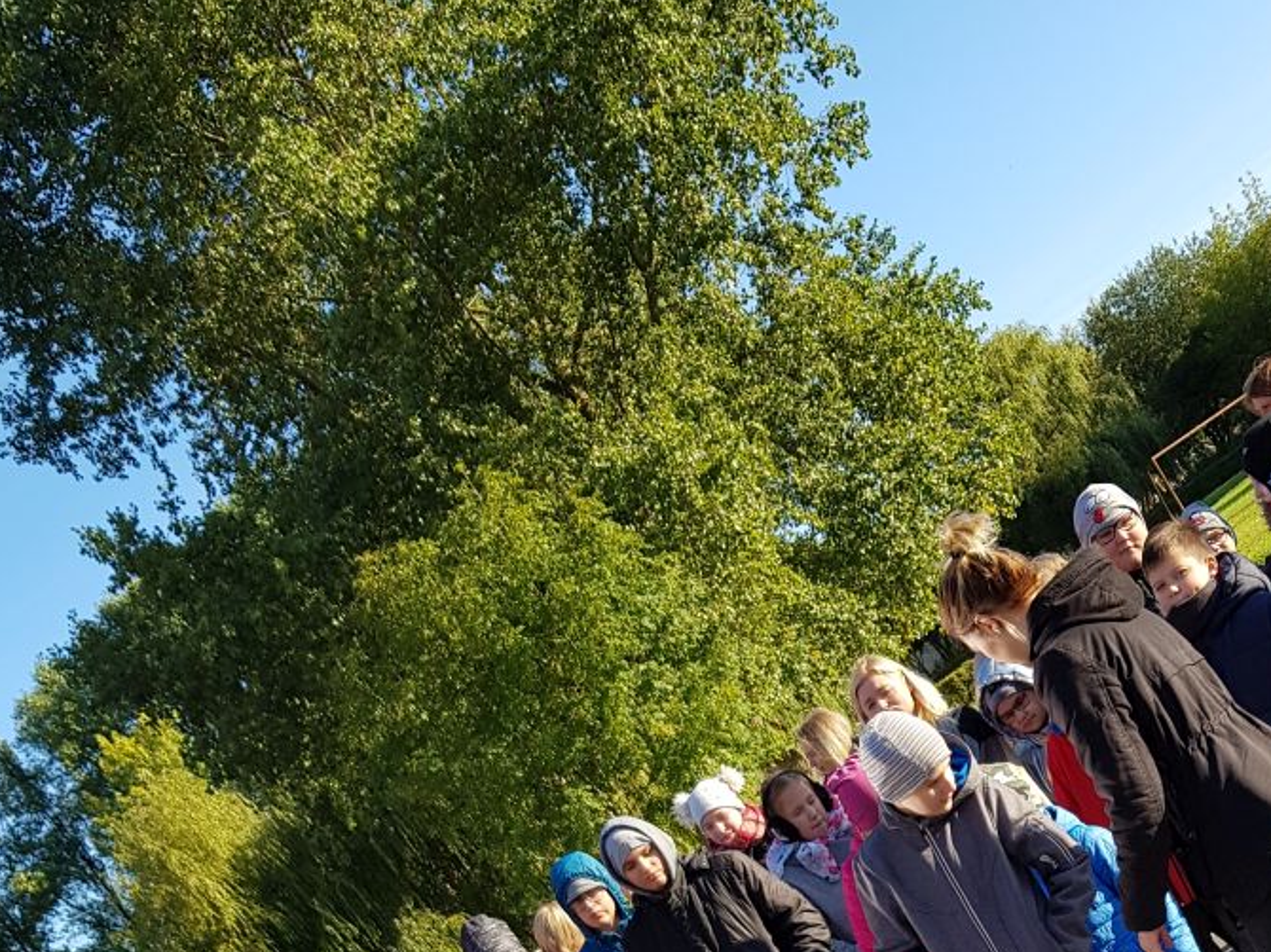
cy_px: 1194
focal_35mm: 53
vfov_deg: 24.5
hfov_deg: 35.6
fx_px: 1945
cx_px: 903
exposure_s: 1/814
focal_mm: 4.2
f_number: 1.7
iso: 40
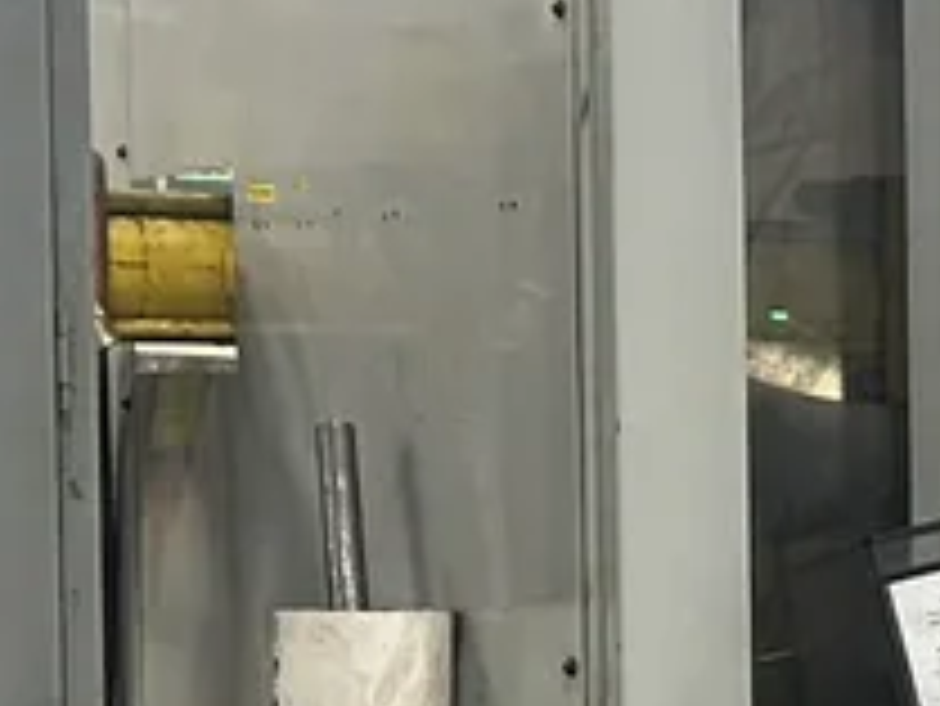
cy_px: 645
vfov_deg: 10.8
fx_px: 3722
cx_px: 1651
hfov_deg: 13.1
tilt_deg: -5.6
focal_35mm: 137
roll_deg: -0.6
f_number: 1.5
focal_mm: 5.7
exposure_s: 1/60
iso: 250
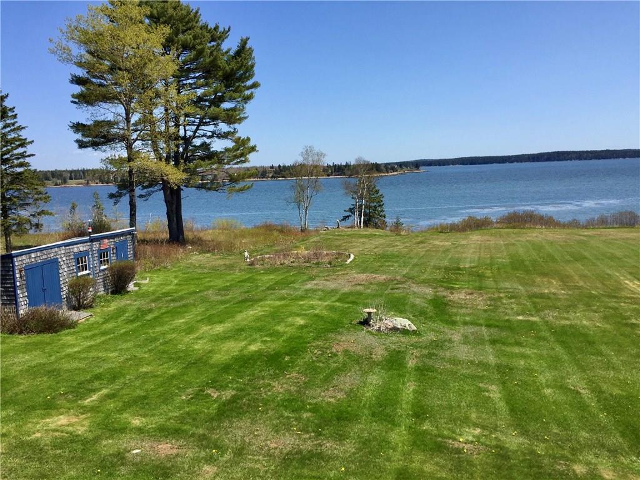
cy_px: 240
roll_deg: +2.3
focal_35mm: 29
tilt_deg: -7.5
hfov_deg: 61.7
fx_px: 536
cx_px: 320
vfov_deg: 48.2
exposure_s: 1/2326
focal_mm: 4.15
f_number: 2.2
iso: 32
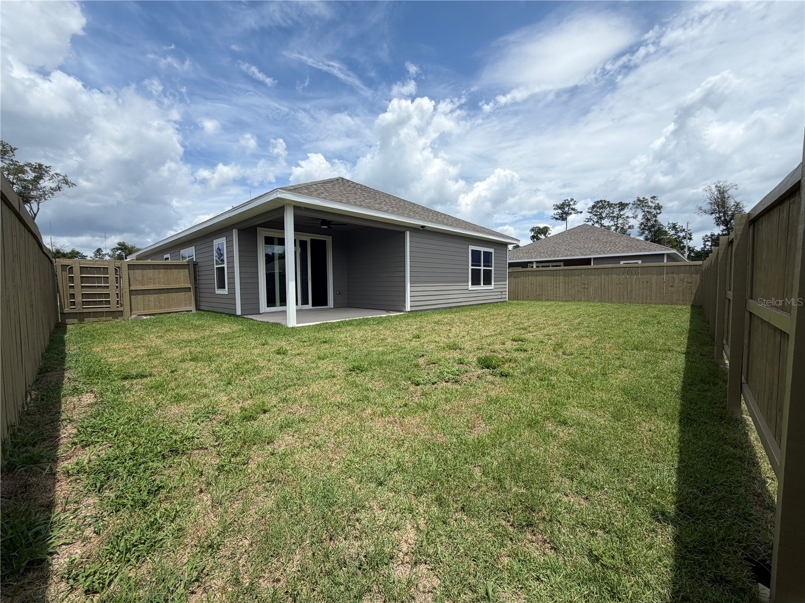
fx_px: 326
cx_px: 402
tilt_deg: -3.6
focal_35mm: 14
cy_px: 302
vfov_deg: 85.7
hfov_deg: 102.1
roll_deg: +1.2
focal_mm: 2.22
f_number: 2.2
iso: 20
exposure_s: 1/1105
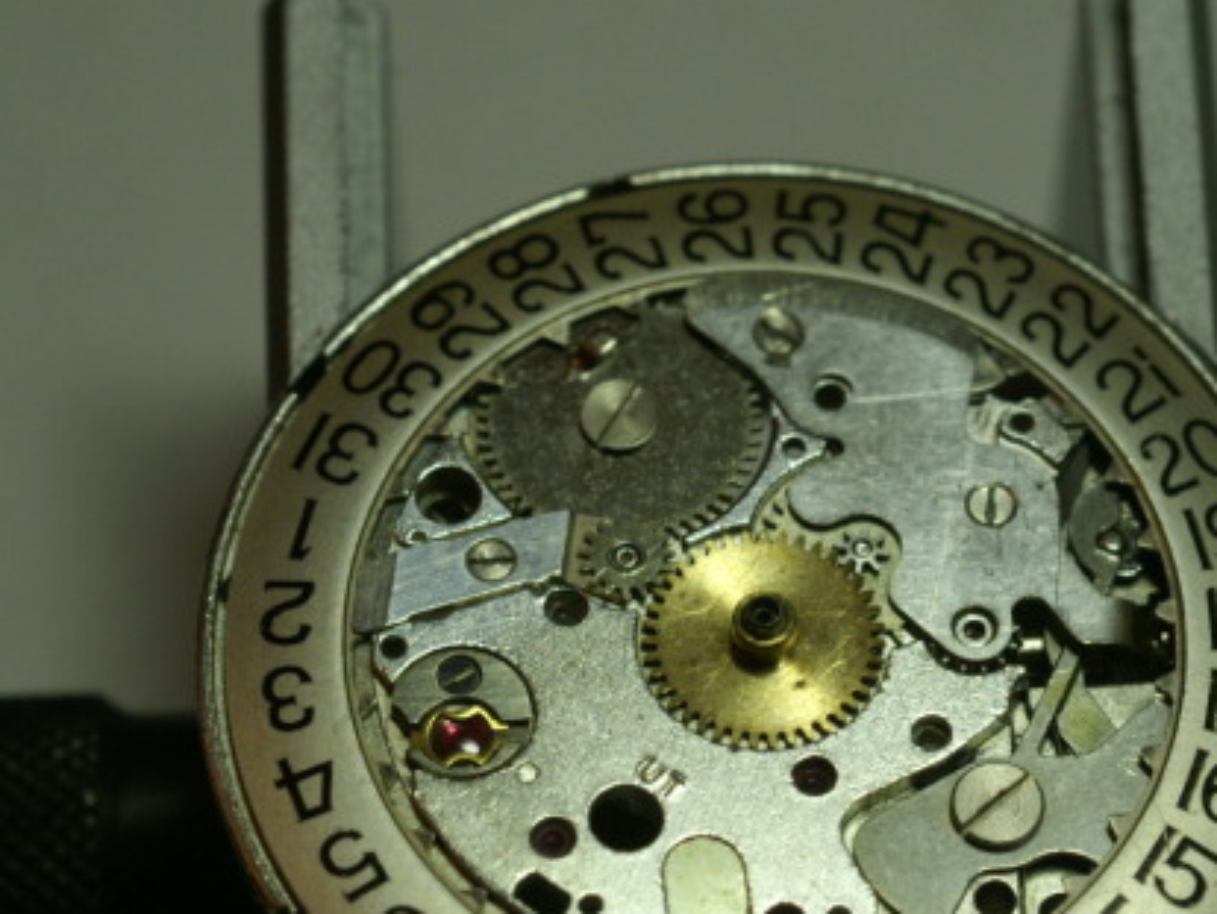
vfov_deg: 10.7
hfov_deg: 14.1
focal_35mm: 139
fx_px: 4890
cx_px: 883
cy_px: 692
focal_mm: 50
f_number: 8
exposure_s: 1/50
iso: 400
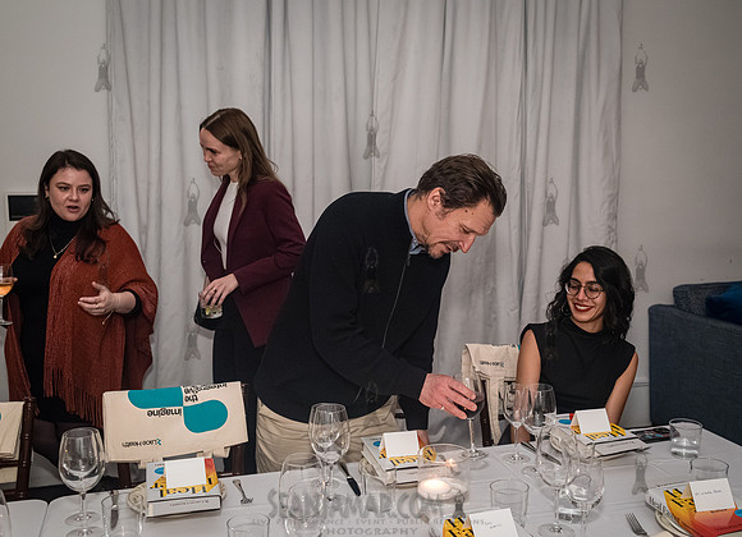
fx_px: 785
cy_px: 269
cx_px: 392
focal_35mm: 37
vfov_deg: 37.8
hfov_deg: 50.6
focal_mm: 35
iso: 6400
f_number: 4.5
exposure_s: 1/320
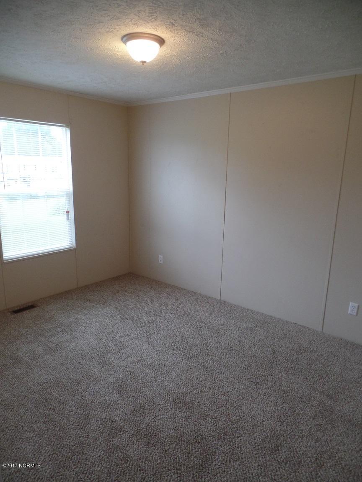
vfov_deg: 73.9
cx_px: 181
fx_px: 321
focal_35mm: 23
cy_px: 241
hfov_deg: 58.9
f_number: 2.8
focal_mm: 4.1
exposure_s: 1/30
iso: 200
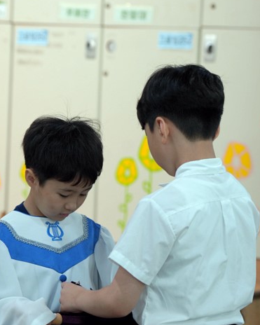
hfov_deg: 8.0
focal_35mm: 193
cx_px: 96
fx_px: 1857
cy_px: 167
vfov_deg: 10.0
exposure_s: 1/160
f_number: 4
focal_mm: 106
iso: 640
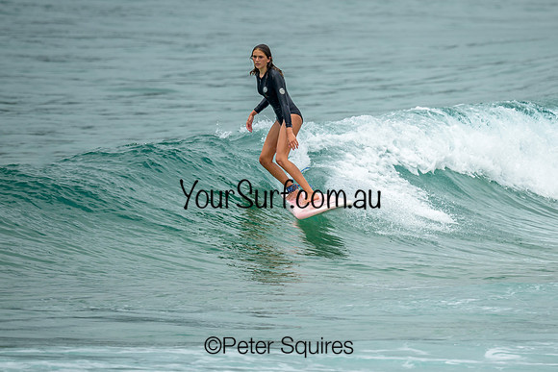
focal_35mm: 1095
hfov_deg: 1.9
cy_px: 159
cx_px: 353
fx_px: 16977
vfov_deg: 1.3
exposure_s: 1/2000
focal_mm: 800
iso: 200
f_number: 6.3
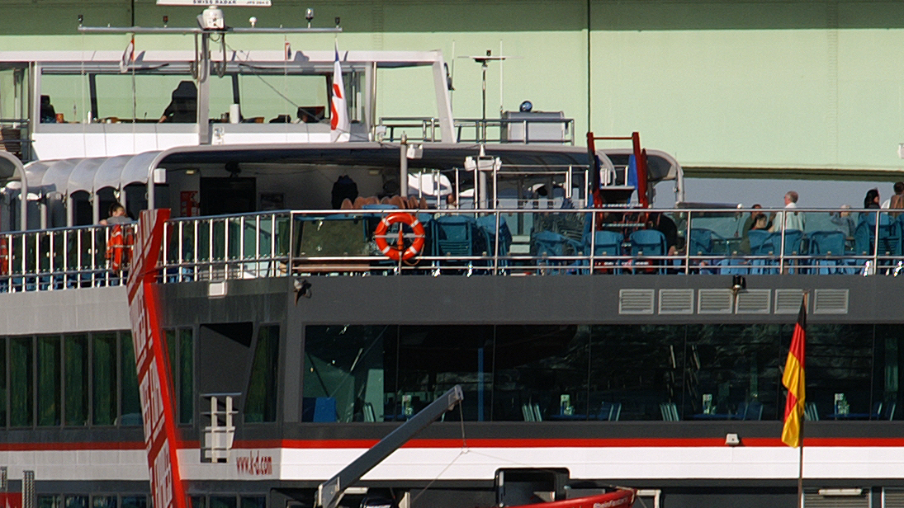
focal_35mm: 906
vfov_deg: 1.3
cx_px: 485
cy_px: 436
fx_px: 21718
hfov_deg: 2.4
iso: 100
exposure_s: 1/300
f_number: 11
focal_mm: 210
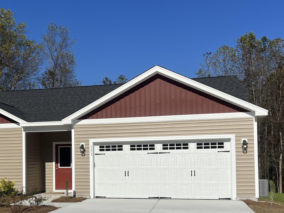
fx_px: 377
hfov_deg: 40.8
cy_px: 152
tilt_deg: +2.4
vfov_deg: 31.1
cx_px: 98
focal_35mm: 46
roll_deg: +0.6
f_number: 1.5
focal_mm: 5.7
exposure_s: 1/12658
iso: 50
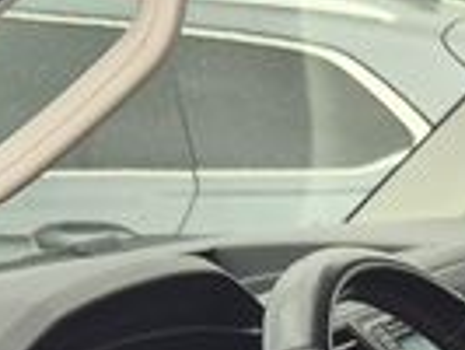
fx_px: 2380
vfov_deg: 8.0
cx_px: 682
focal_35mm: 177
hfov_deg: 10.8
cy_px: 742
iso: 25
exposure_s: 1/239
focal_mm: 5.4
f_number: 1.8
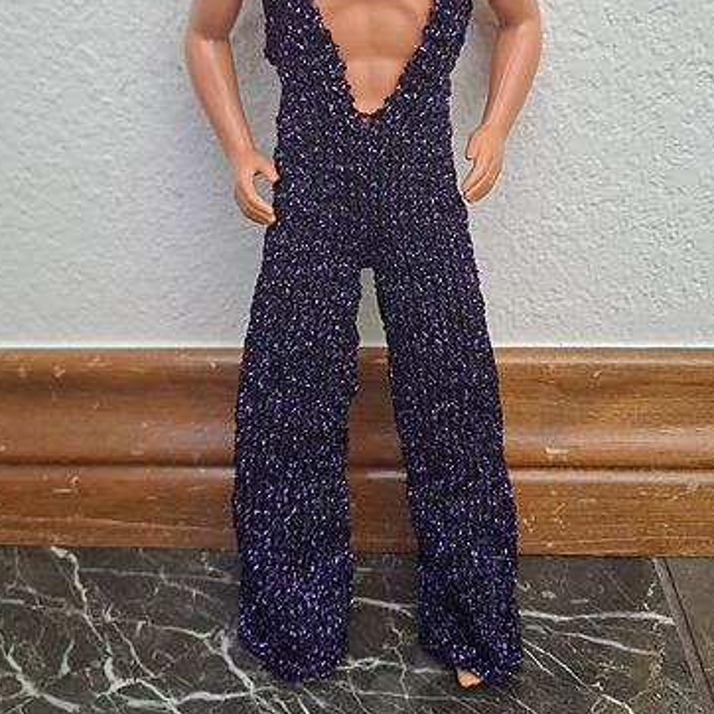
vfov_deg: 42.2
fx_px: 910
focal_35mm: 39
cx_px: 364
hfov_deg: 42.8
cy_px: 233
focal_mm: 4.6
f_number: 2
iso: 500
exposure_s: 1/20
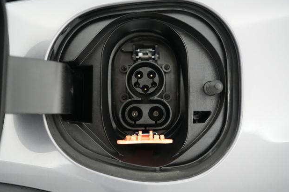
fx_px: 233
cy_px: 95
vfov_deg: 45.0
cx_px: 148
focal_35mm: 29
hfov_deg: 63.6
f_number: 2.8
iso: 12800
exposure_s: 1/160
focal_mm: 28
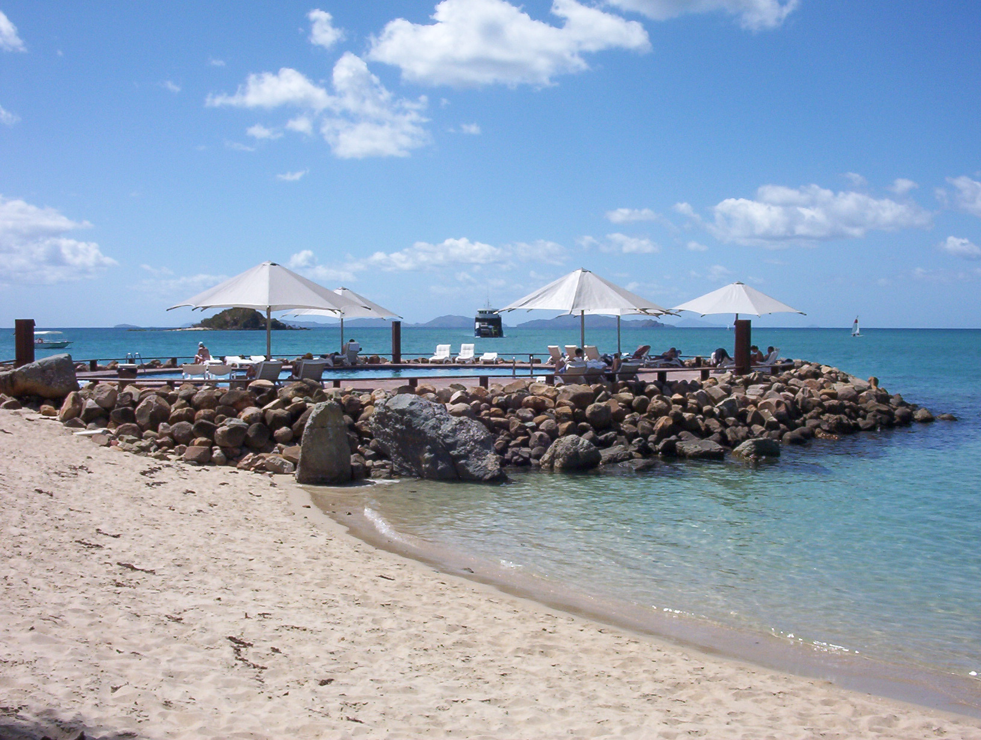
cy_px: 370
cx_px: 490
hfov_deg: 47.8
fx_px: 1108
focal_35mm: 39
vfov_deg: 37.0
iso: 100
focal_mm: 6
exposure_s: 1/488
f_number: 8
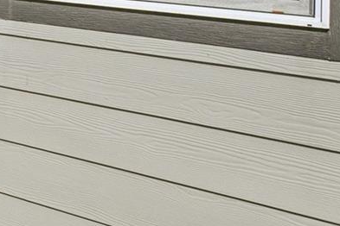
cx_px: -258
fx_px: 576
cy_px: -92
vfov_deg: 19.9
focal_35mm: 61
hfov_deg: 22.0
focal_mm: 10
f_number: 8
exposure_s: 1/1000
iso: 400
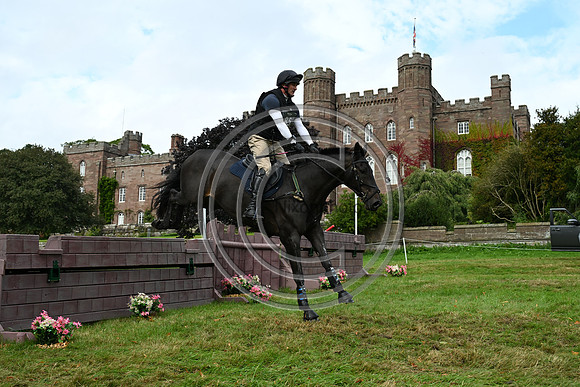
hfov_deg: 48.4
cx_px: 290
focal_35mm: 40
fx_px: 645
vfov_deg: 33.4
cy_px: 194
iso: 500
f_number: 5.6
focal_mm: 40
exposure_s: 1/1250
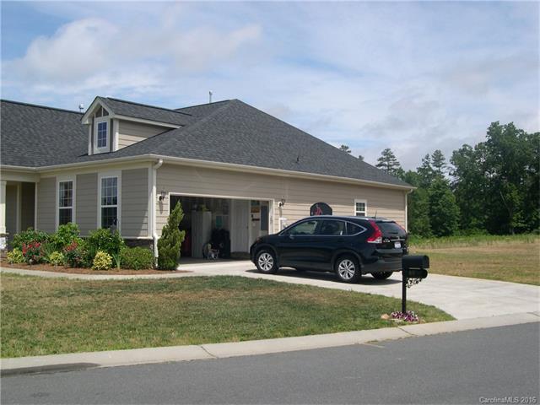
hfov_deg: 49.0
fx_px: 593
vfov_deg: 37.7
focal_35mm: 38
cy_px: 202
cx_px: 270
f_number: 7.6
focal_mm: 8
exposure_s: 1/229
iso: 100
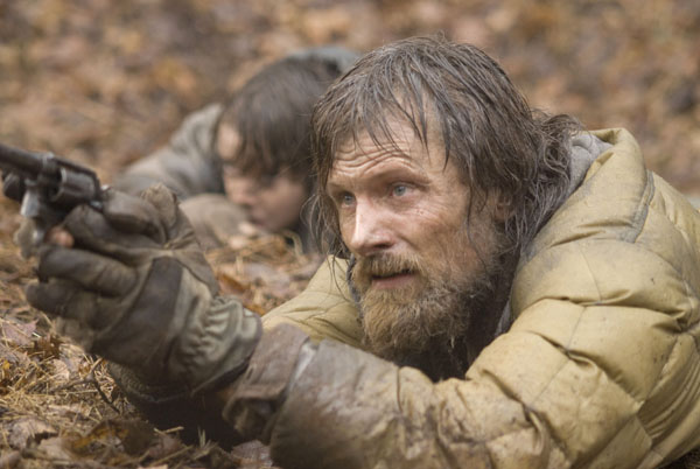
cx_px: 350
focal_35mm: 158
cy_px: 234
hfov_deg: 13.0
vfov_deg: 8.7
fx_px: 3067
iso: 640
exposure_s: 1/40
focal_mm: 105
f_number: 3
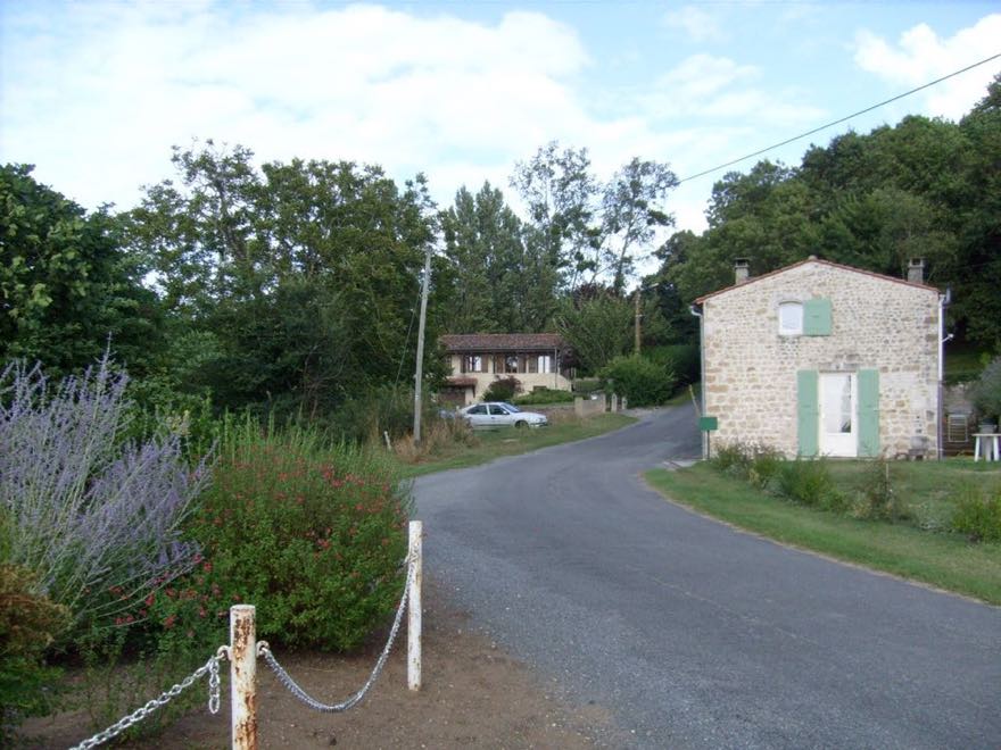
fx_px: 1012
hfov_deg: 52.6
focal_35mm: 35
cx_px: 500
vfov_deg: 40.7
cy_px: 375
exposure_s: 1/125
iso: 80
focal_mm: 5.8
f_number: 7.1
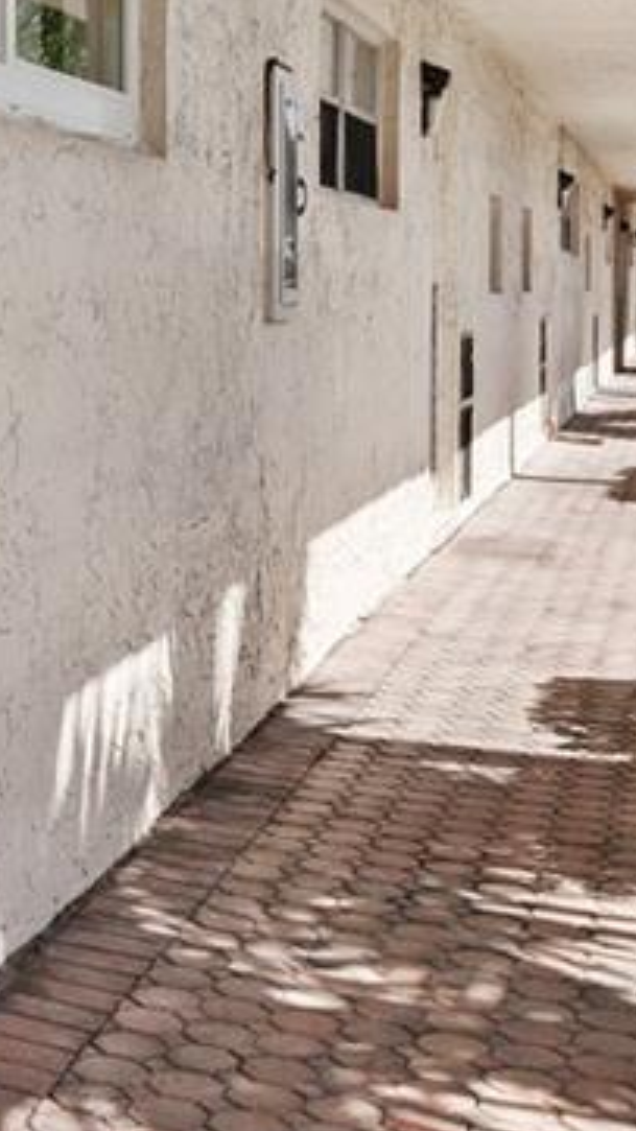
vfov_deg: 30.3
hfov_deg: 17.2
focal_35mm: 65
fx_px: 1949
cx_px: -244
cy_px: 27
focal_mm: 14
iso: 200
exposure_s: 1/500
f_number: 8
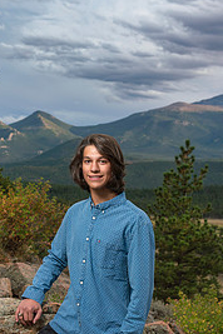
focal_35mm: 59
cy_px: 268
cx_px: 60
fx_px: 548
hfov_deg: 22.8
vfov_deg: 33.0
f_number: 5
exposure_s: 1/320
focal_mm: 35
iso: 100
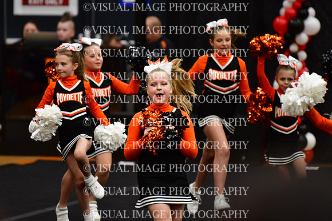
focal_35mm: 300
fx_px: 2767
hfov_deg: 6.9
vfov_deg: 4.6
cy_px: 110
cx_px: 166
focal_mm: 200
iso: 4000
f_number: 2.8
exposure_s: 1/800
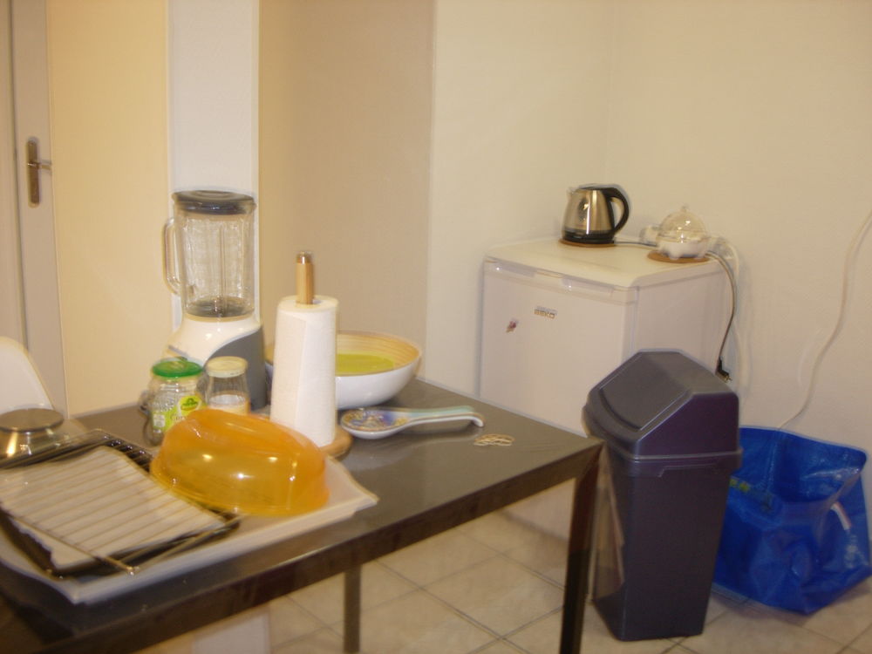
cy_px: 327
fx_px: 957
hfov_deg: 49.0
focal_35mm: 38
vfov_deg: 37.7
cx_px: 436
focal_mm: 7.8
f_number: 2.8
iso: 79
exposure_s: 1/9.7
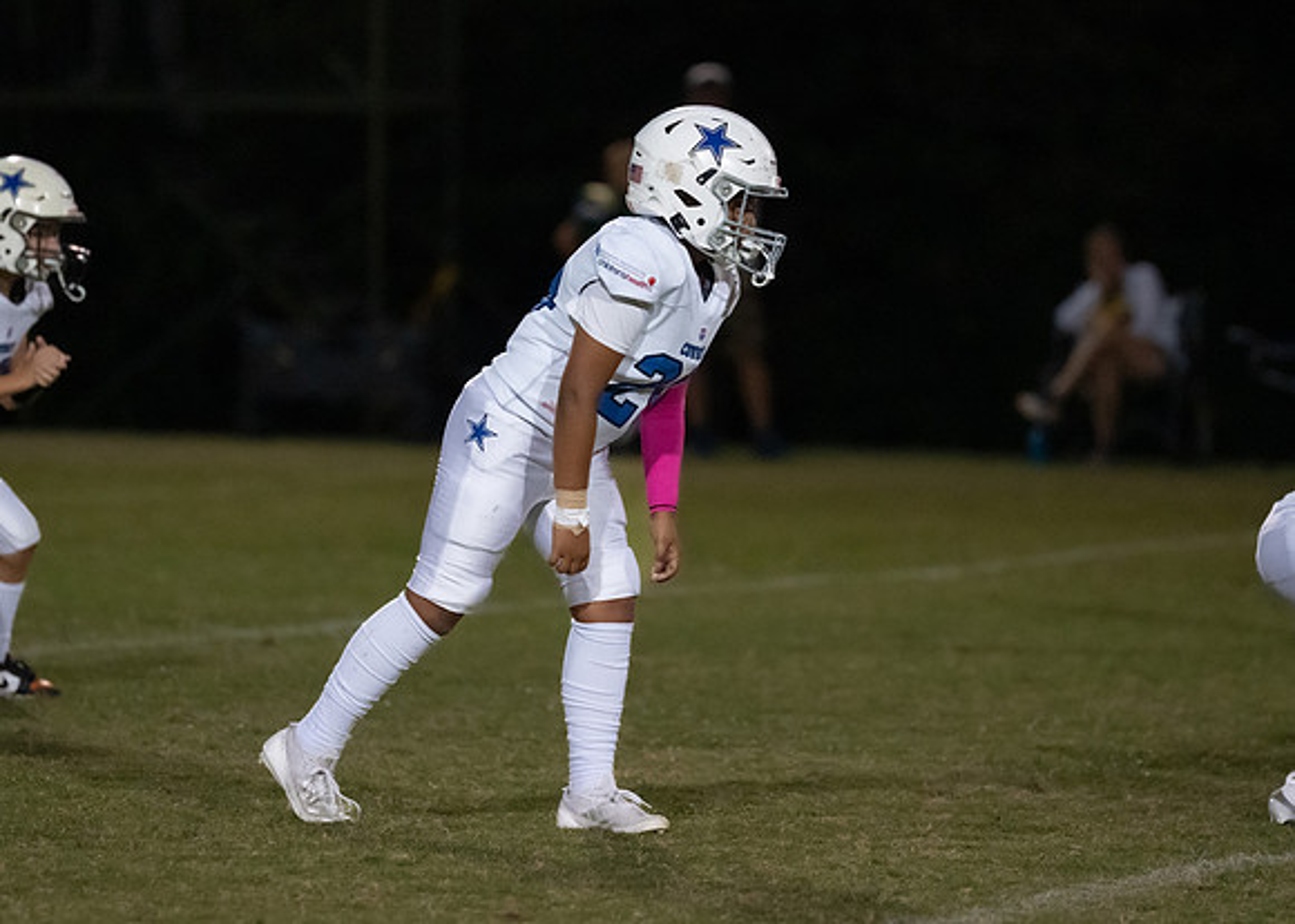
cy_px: 390
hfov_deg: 6.1
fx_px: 12059
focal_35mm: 328
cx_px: 619
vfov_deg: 4.4
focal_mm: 200
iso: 6400
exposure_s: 1/1000
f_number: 2.8
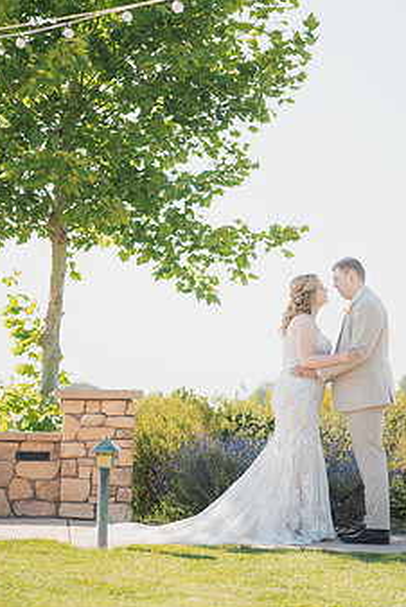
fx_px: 1908
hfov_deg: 12.1
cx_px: 219
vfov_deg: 18.1
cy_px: 230
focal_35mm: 113
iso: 125
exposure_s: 1/2000
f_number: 1.8
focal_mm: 85
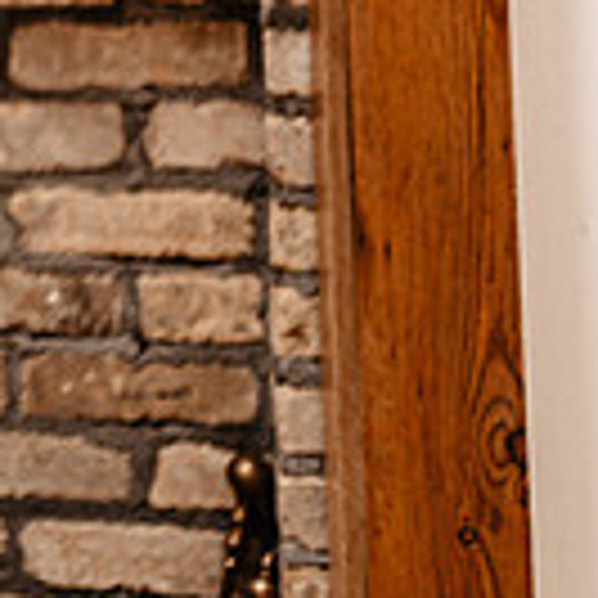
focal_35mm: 130
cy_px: -173
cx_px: -679
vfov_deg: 13.0
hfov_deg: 11.7
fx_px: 2541
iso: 320
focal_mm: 35
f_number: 1.4
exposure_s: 1/200
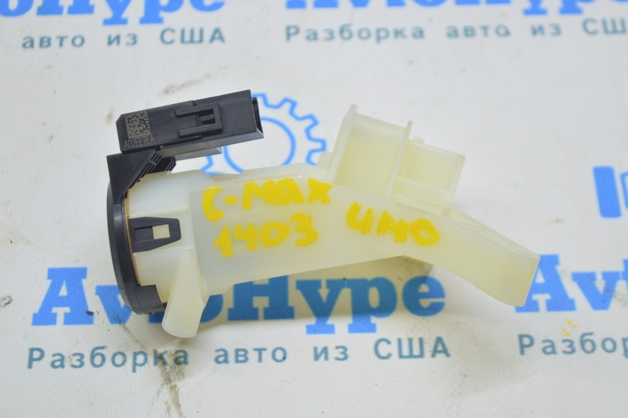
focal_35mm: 82
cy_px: 209
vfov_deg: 16.5
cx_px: 314
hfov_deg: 24.6
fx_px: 1438
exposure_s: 1/20
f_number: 5.6
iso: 400
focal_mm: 55
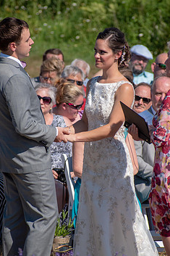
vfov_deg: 4.0
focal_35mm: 516
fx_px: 3658
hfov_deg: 2.7
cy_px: 141
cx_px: 80
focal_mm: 270
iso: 320
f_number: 6
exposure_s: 1/2000
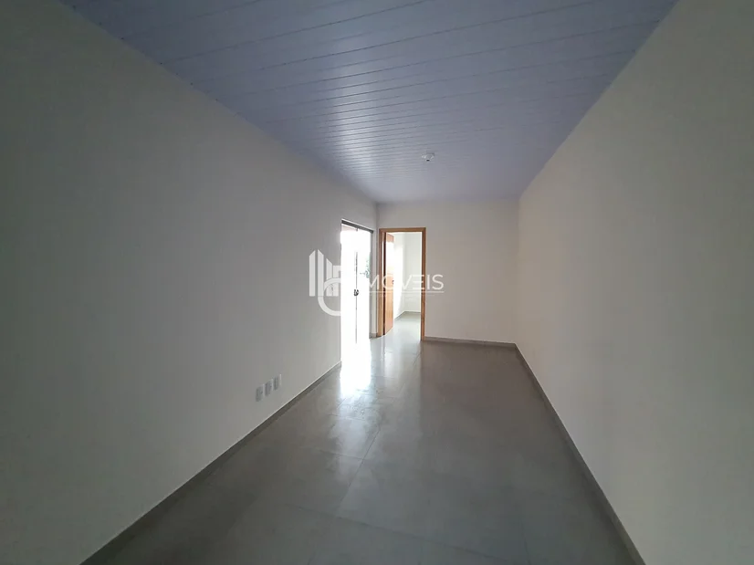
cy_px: 282
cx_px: 377
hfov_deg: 106.2
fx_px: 283
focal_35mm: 13
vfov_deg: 89.9
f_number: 2.2
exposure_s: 1/30
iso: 400
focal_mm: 1.74
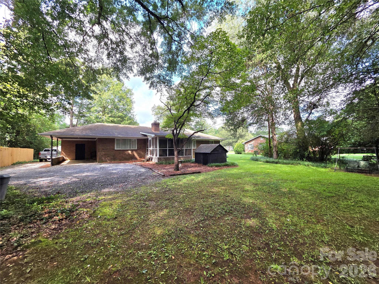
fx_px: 142
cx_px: 190
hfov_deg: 106.2
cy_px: 142
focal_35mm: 13
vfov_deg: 89.9
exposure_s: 1/312
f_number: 1.9
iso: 40
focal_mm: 2.2
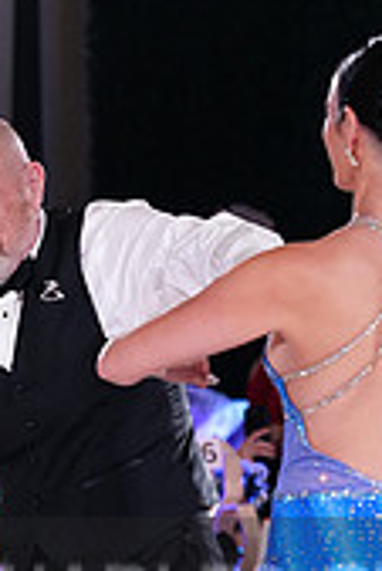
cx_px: 157
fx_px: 5734
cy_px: 632
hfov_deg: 3.8
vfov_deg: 5.7
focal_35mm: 361
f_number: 4
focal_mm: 105
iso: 2500
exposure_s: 1/320
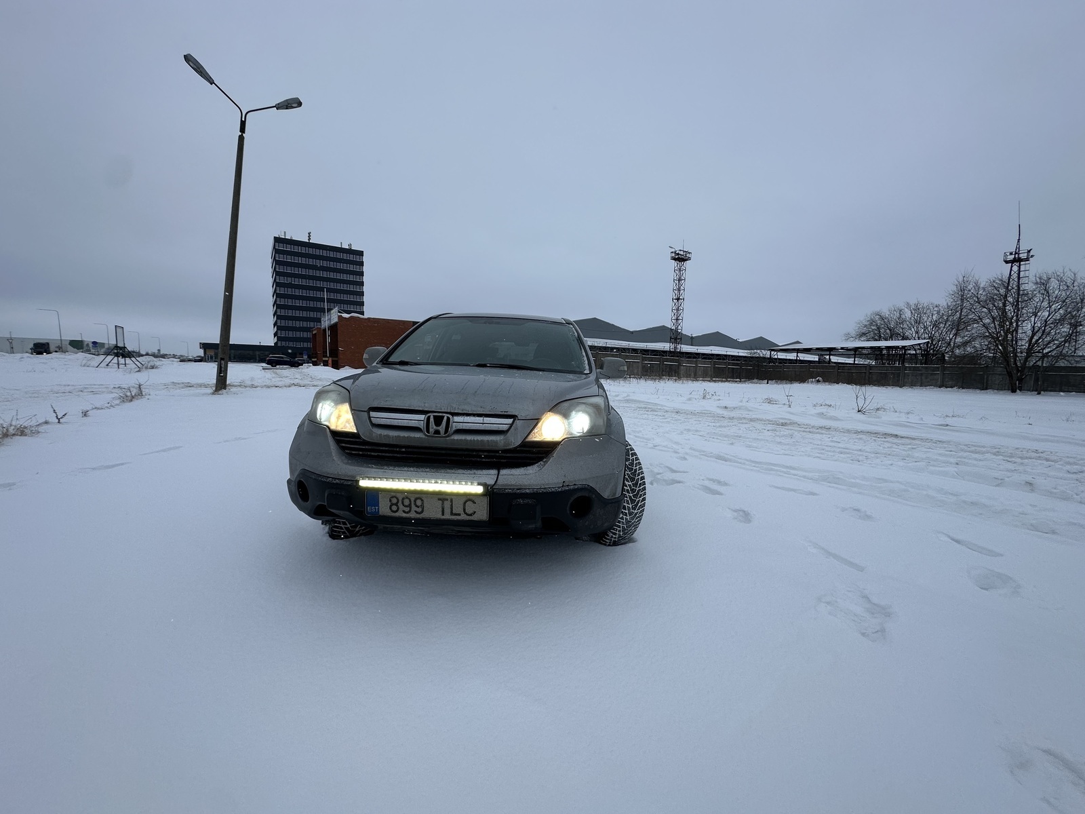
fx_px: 439
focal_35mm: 14
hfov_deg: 102.1
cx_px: 542
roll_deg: -2.3
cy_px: 407
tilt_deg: -6.2
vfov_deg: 85.7
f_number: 2.2
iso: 40
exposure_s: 1/584
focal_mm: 2.22
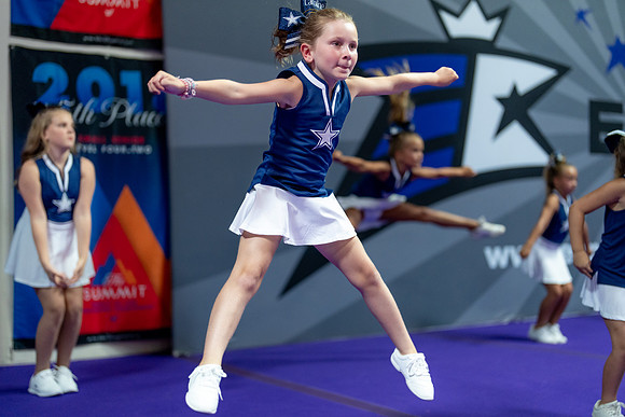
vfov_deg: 27.0
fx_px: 868
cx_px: 312
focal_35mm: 50
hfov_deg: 39.6
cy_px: 208
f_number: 1.2
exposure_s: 1/1000
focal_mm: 50
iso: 1600
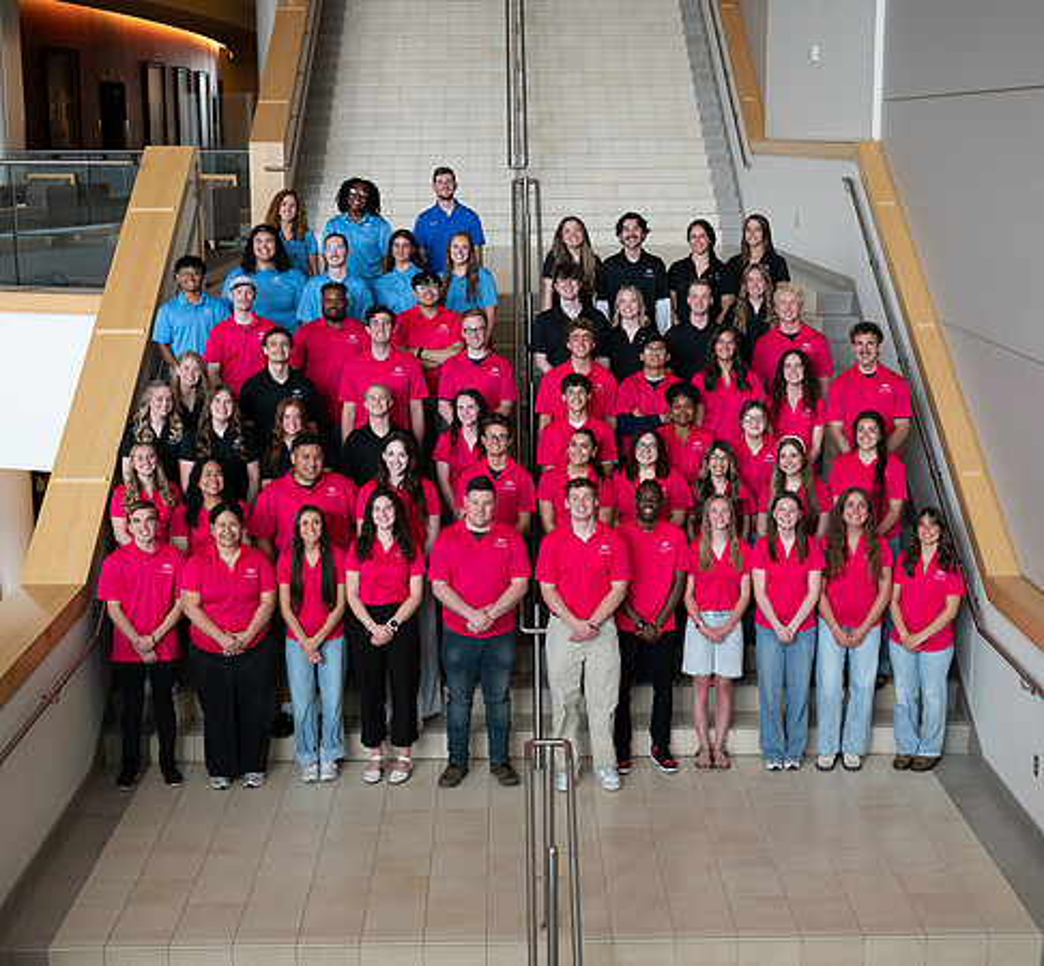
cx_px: 536
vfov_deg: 33.3
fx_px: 1614
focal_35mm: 49
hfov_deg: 35.8
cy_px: 484
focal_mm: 39
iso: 400
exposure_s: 1/125
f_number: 4
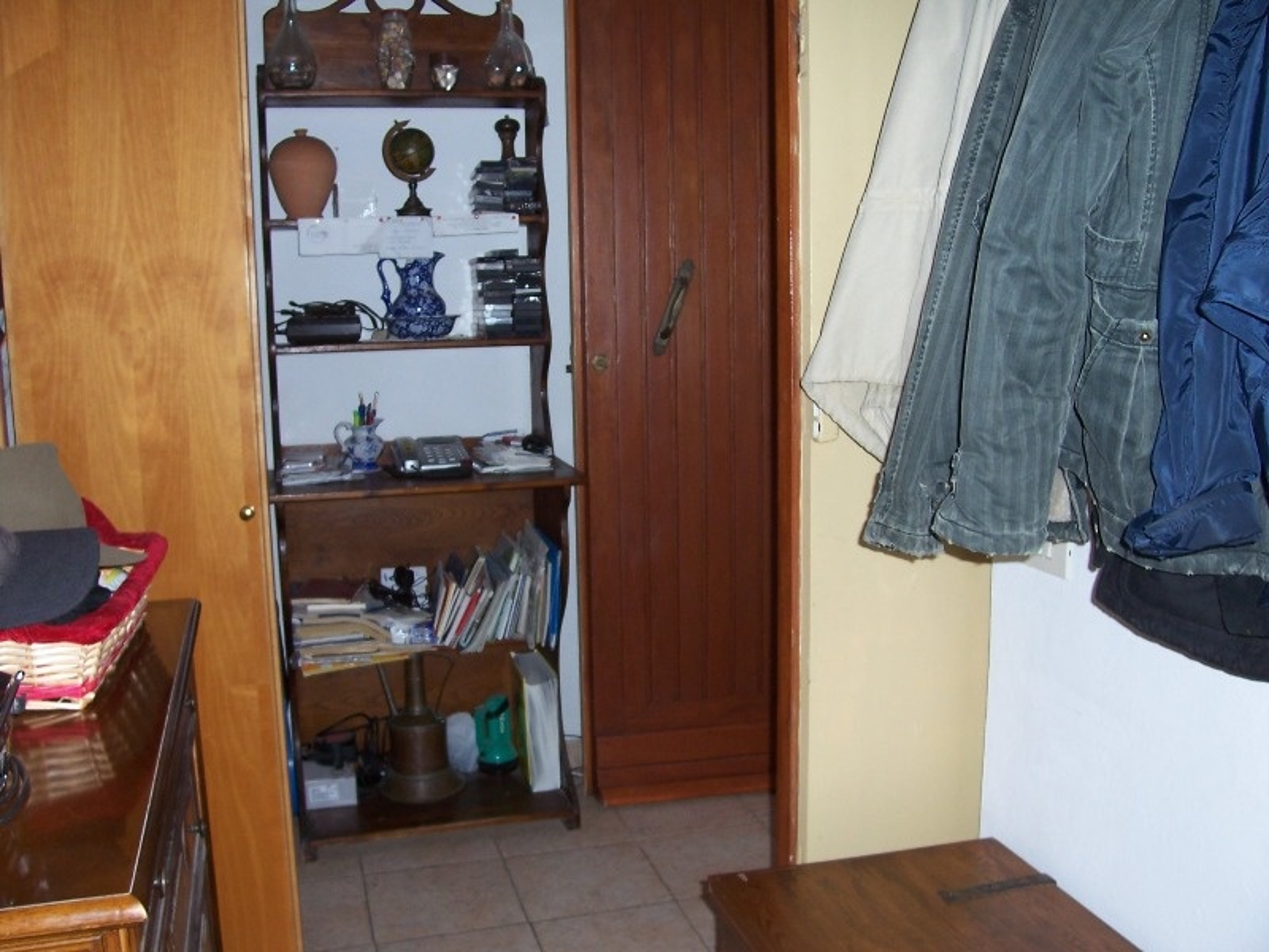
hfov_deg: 54.0
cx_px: 634
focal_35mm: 34
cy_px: 476
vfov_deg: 41.8
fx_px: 1246
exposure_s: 1/60
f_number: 2.7
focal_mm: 5.6
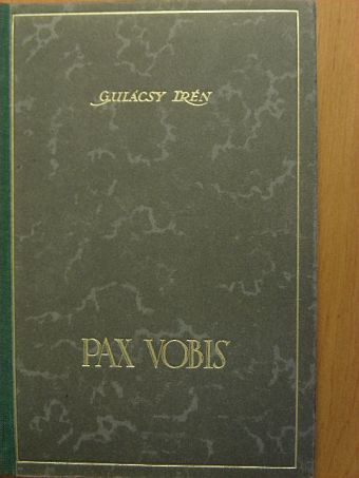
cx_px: 180
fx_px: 967
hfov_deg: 21.0
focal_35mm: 70
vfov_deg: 27.8
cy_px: 239
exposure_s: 1/30
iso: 107
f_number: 3.5
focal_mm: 11.7
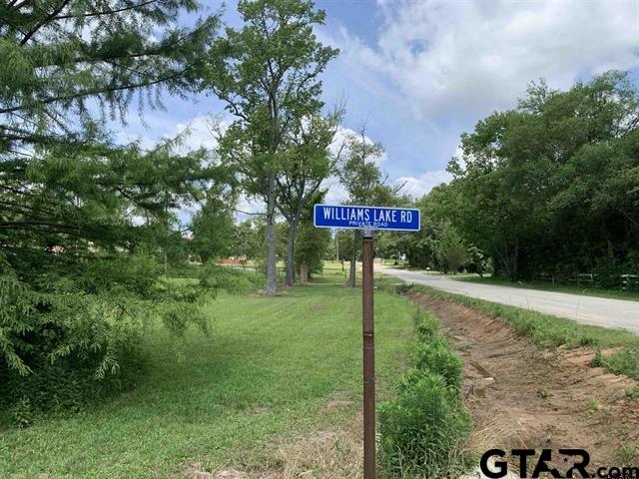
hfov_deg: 67.3
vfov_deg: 53.1
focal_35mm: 26
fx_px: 480
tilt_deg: +4.2
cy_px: 240
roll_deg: +1.7
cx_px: 320
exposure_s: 1/1490
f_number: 1.8
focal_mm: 4.25
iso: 25
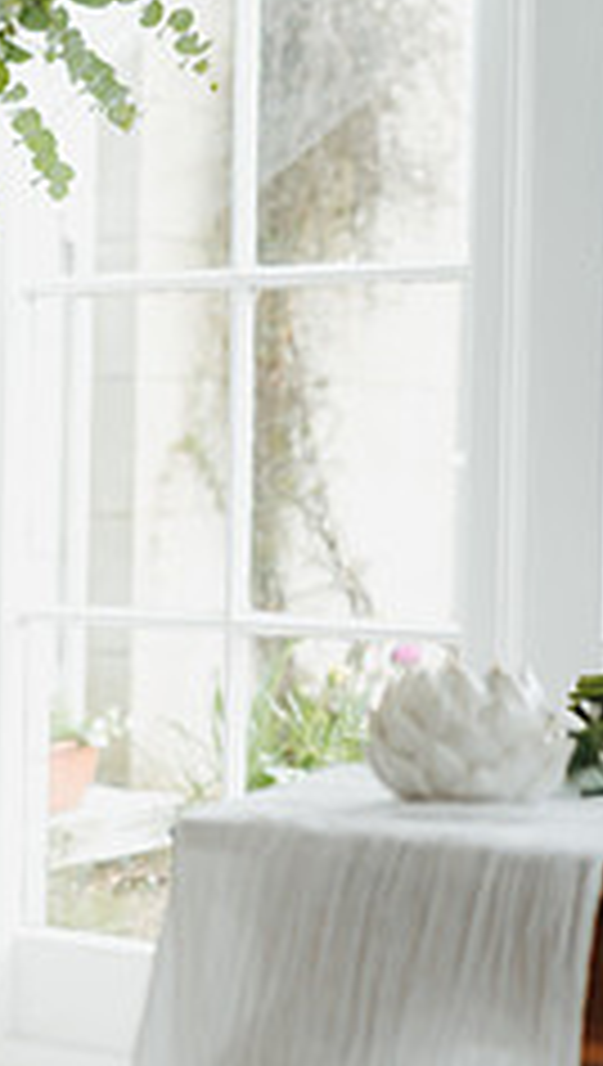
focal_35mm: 95
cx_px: -671
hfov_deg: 11.3
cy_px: 532
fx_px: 2690
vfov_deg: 22.4
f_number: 2
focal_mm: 35
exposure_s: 1/200
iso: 200
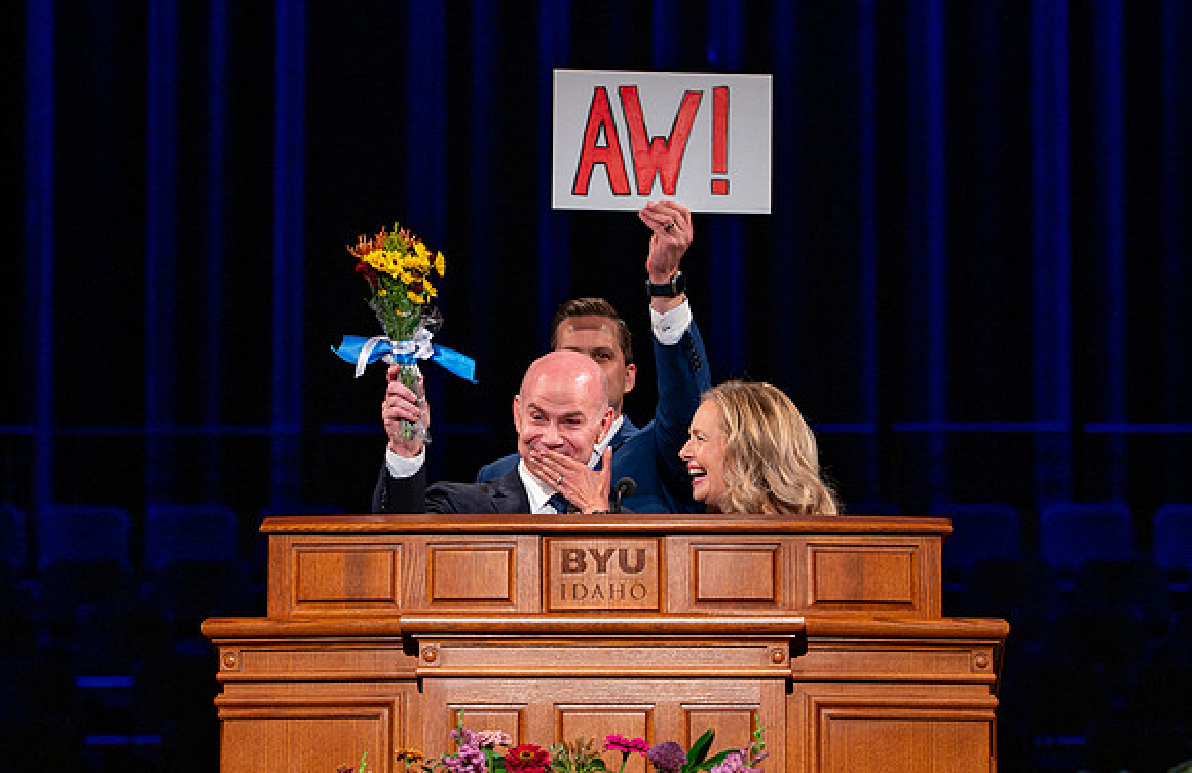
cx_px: 553
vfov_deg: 6.8
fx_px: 6517
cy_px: 374
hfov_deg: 10.4
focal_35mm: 199
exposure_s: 1/160
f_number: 5
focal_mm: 160
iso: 800
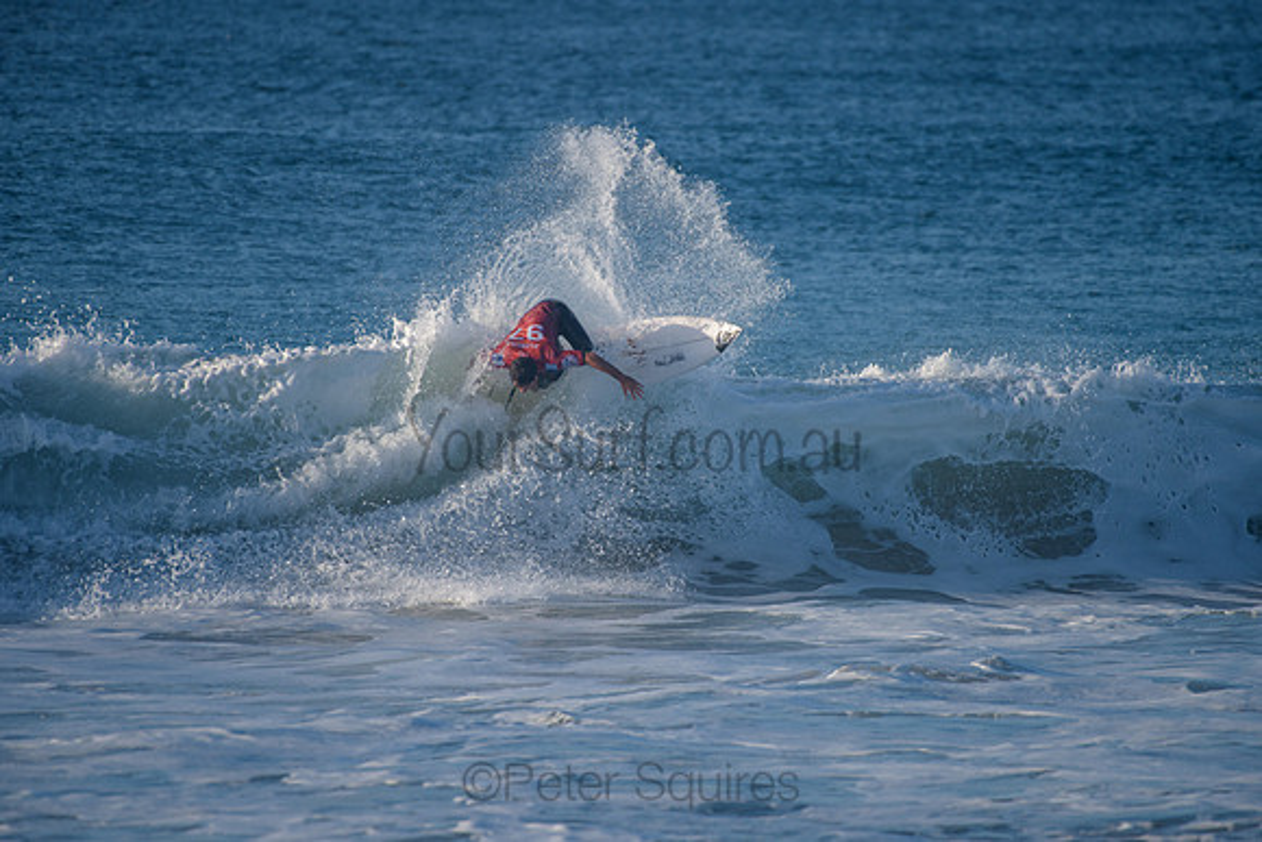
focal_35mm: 540
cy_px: 401
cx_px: 633
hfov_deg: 3.8
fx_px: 18922
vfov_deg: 2.5
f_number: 5.6
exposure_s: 1/2000
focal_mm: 500
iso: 360
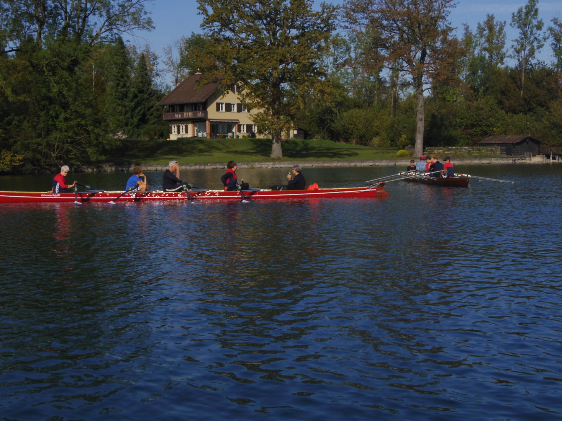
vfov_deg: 24.4
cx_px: 290
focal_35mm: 60
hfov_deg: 32.2
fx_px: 974
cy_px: 219
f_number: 5
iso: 125
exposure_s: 1/1250
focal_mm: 10
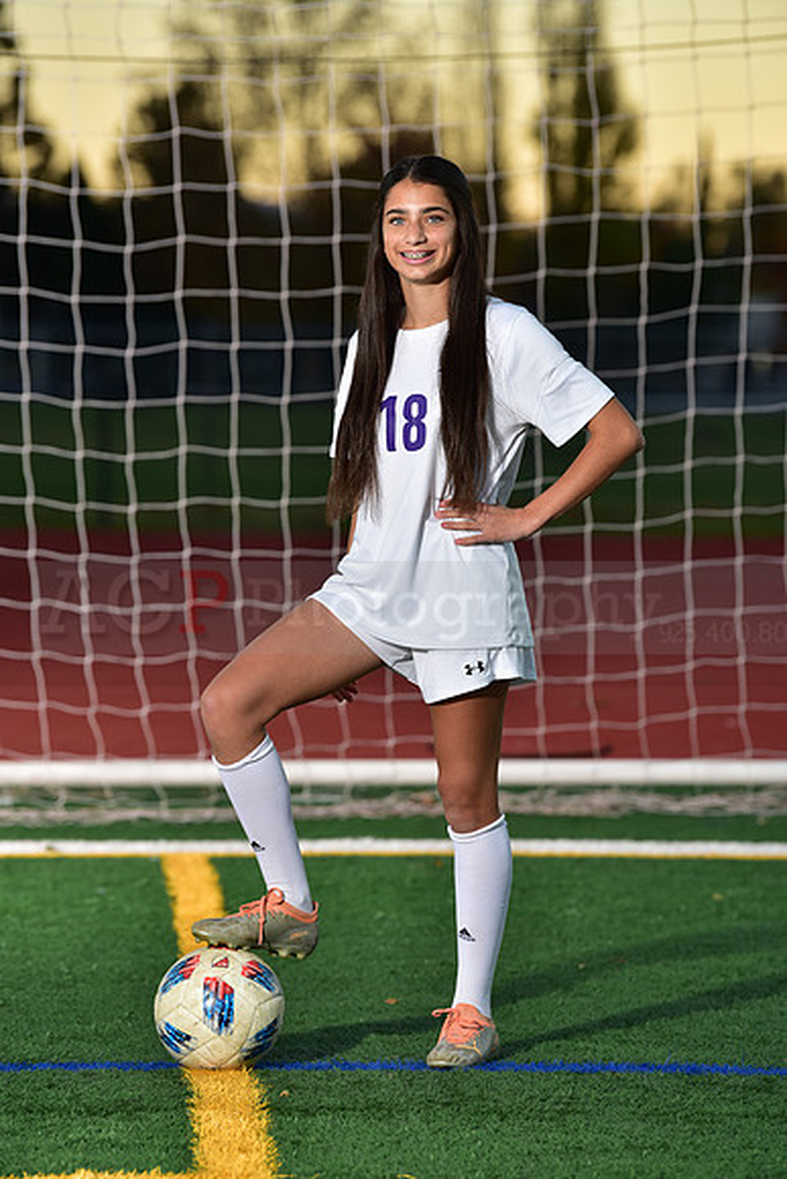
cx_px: 394
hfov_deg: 8.1
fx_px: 5571
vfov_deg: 12.1
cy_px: 590
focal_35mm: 170
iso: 250
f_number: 4.5
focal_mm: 170
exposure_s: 1/200
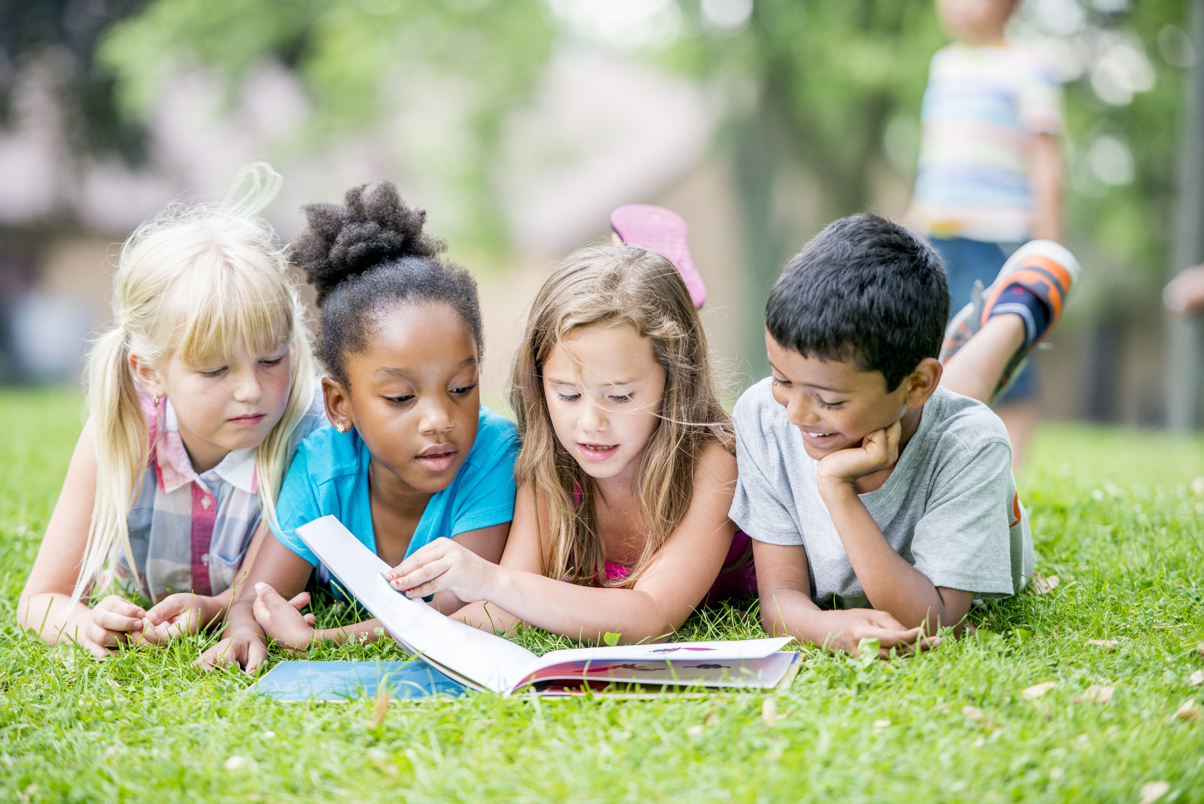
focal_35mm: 170
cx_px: 602
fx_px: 5687
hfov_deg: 12.1
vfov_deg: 8.1
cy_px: 402
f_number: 2.8
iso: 500
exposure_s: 1/200
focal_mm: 170
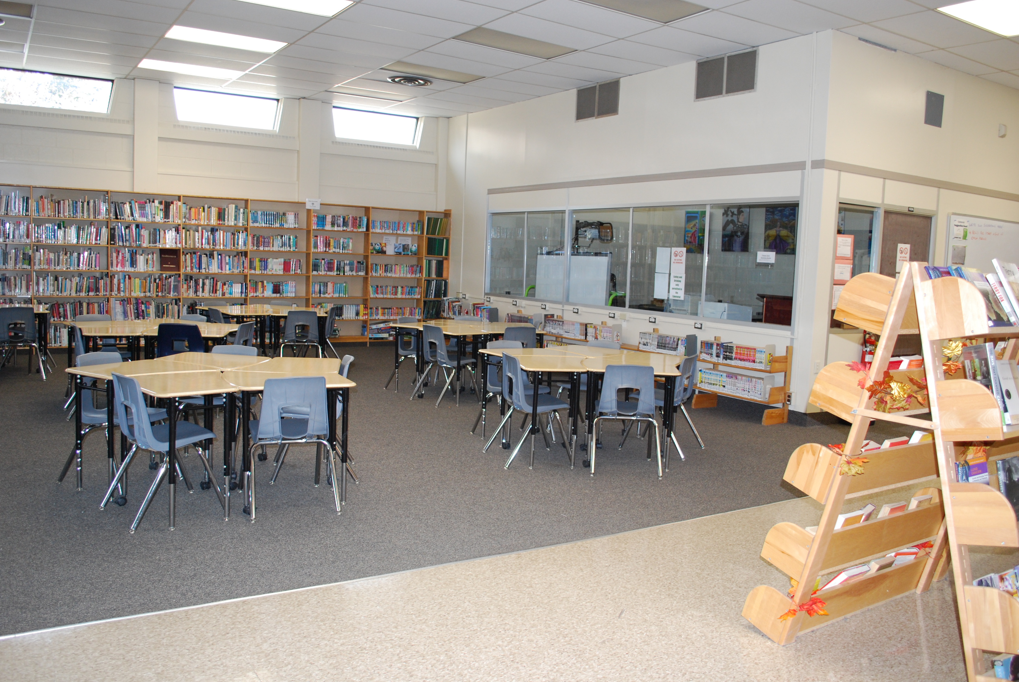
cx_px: 503
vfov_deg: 46.5
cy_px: 339
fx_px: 793
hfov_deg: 65.4
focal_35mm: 28
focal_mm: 18
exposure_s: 1/60
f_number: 3.5
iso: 450
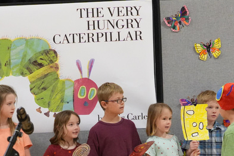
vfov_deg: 9.8
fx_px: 892
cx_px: 124
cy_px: 186
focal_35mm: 137
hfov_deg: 14.9
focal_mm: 35
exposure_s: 1/320
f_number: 4.5
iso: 6400
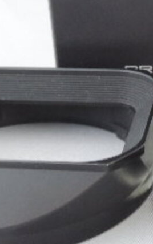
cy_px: 64
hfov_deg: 12.3
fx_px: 693
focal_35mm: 104
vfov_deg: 19.9
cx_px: 188
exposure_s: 1/25
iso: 400
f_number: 5
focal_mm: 6.3
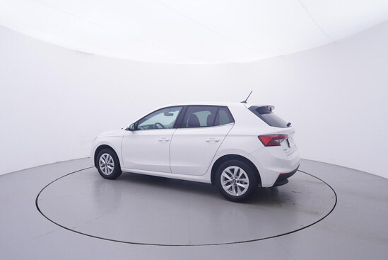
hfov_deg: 77.3
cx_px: 194
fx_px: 243
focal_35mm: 22
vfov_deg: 56.2
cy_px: 130
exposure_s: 1/80
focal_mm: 15
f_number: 5
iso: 200
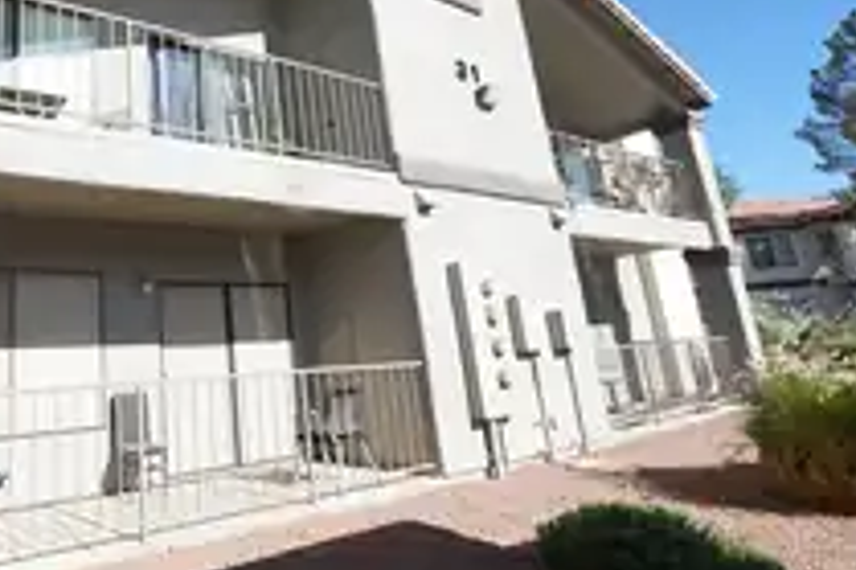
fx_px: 546
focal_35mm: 23
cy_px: 223
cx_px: 188
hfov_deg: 69.7
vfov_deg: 54.6
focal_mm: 12
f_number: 10
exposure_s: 1/125
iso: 160
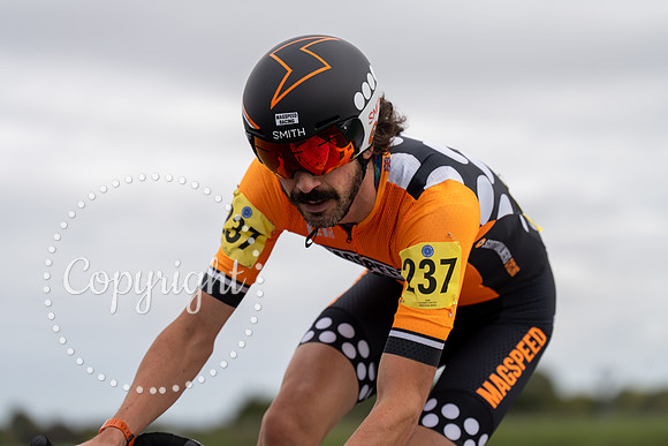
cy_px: 223
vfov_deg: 9.5
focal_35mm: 144
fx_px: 2672
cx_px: 334
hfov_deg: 14.2
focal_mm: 144
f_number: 3.5
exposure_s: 1/1000
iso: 125
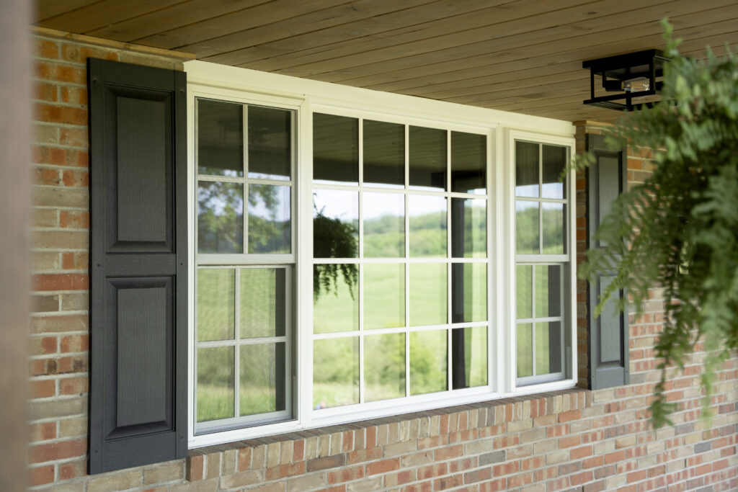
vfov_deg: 27.9
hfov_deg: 40.8
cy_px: 246
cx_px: 369
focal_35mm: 48
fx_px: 992
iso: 250
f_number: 2.8
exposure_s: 1/320
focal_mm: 48.4
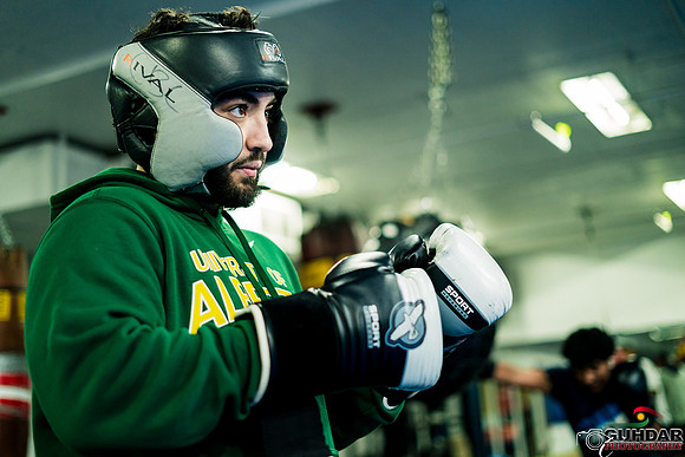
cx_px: 342
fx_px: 952
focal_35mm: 50
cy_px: 228
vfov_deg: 27.0
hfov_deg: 39.6
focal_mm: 50
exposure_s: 1/400
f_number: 1.8
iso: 2000
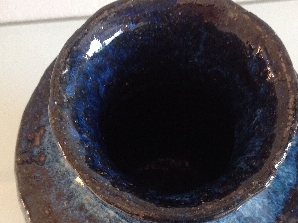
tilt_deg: -72.3
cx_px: 167
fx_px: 524
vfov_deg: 23.9
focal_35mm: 61
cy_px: 140
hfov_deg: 31.7
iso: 320
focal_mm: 4.28
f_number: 2.4
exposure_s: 1/15
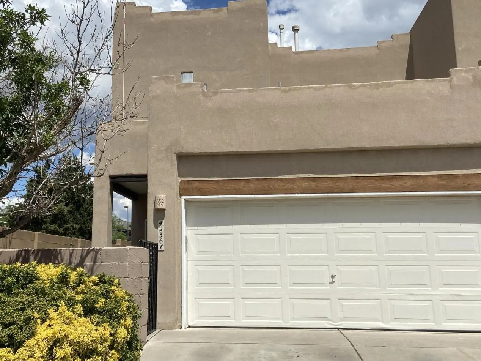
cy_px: 150
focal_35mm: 41
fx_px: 570
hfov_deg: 45.6
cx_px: 196
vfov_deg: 35.1
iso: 32
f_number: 1.8
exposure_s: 1/6061
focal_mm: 4.25
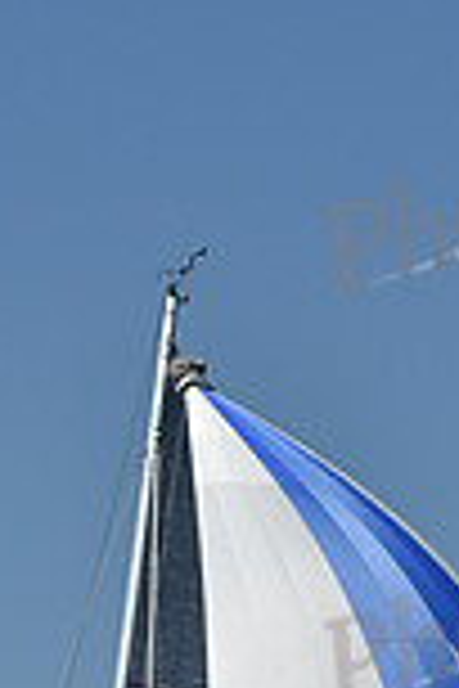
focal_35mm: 310
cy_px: 890
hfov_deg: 4.4
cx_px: 92
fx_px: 5928
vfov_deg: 6.6
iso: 250
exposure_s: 1/1250
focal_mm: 82
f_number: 10
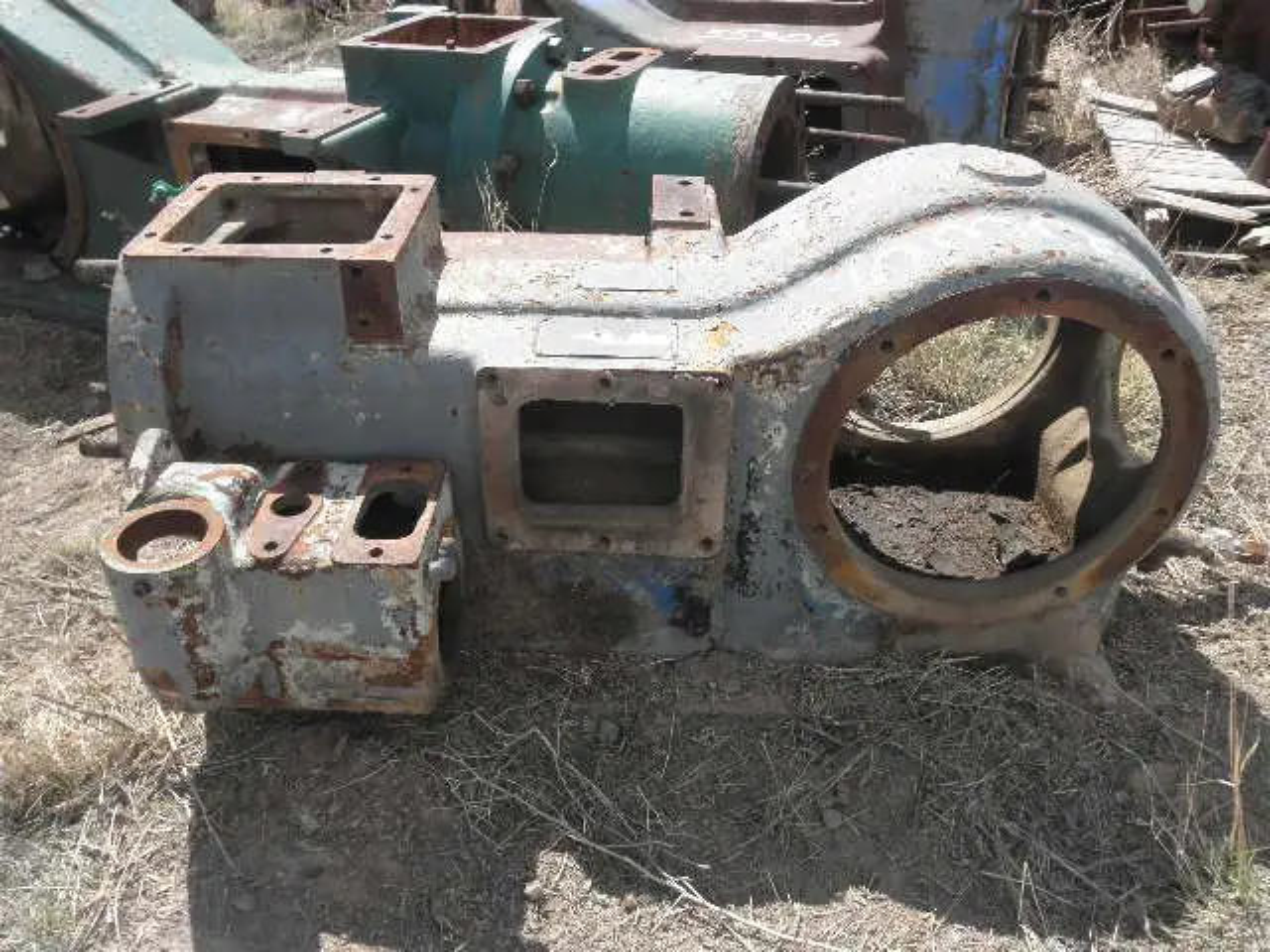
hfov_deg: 63.4
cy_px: 476
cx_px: 635
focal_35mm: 28
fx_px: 1027
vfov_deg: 49.7
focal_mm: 5
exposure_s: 1/80
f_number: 8.5
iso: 64
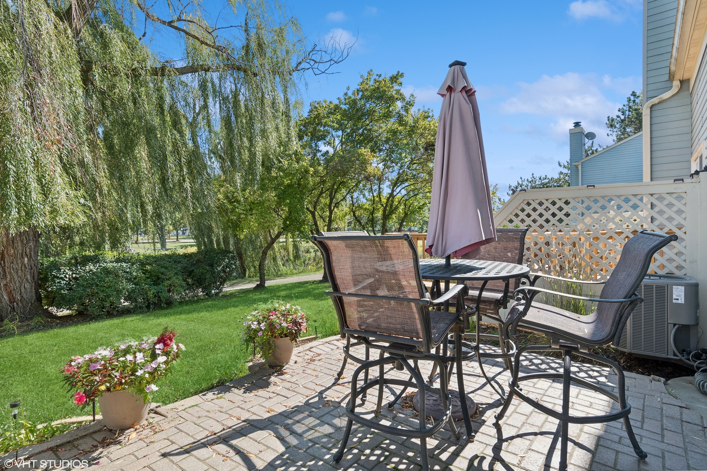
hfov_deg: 90.0
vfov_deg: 67.4
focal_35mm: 18
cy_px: 236
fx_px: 353
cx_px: 354
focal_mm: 12
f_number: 8
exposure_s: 1/200
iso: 250
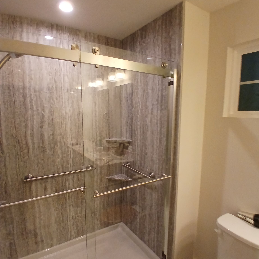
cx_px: 135
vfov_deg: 71.9
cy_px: 144
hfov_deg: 72.1
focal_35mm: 21
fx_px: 178
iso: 160
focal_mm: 1.4
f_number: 2.2
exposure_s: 1/30
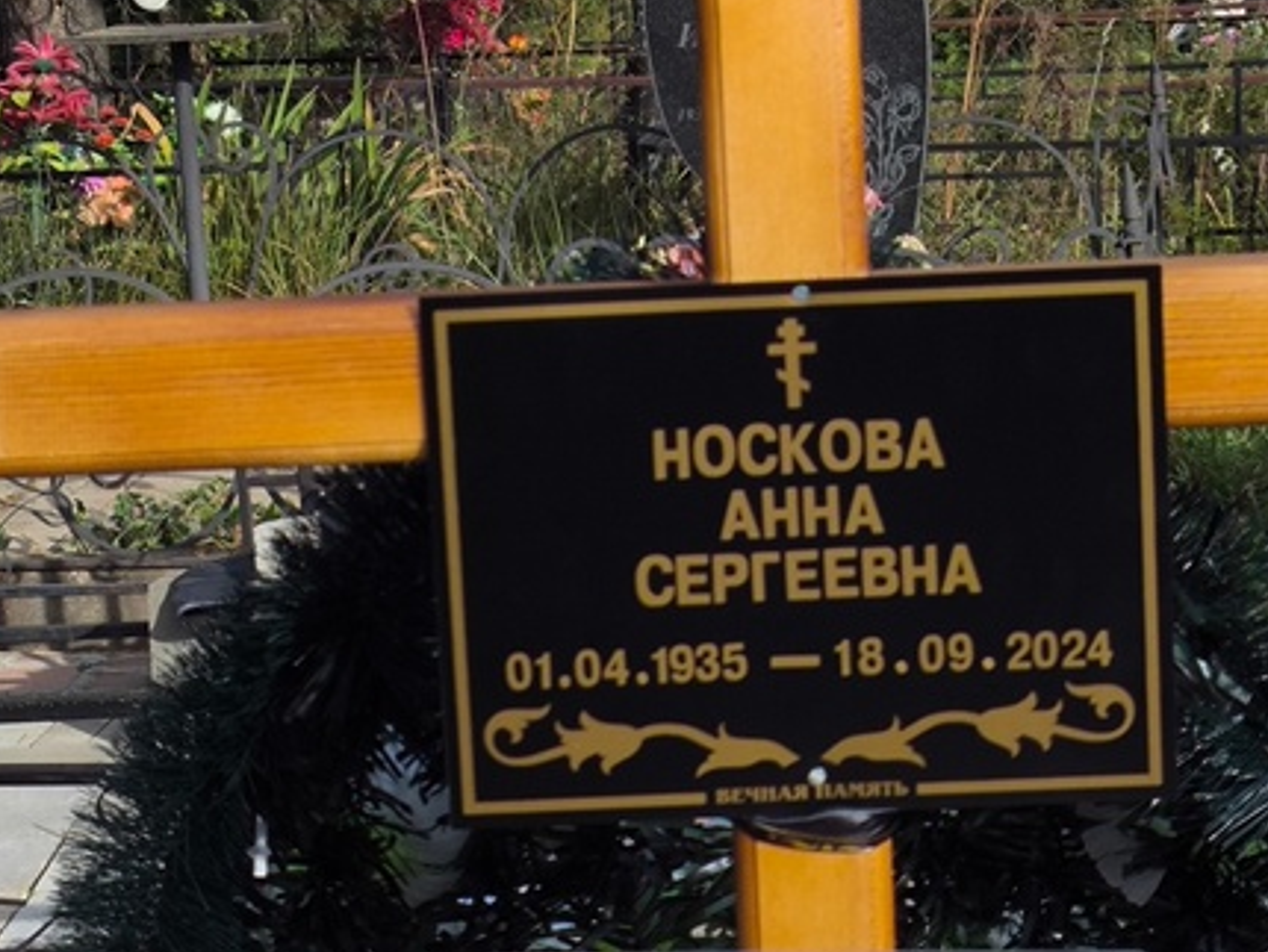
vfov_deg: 15.9
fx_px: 3409
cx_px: 727
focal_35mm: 93
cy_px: 442
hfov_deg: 21.1
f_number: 1.7
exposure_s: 1/2162
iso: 50
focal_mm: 4.71
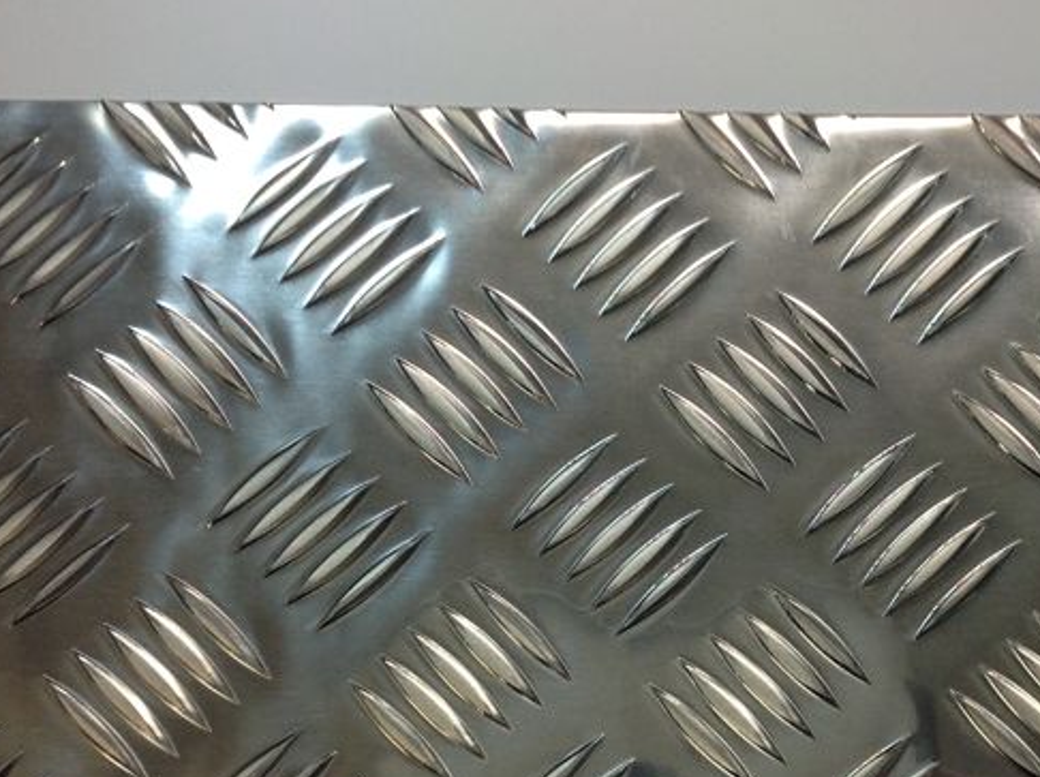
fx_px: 2160
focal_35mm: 72
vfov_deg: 20.1
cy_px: 645
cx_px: 873
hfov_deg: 26.4
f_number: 2.4
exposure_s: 1/50
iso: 80
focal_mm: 4.28
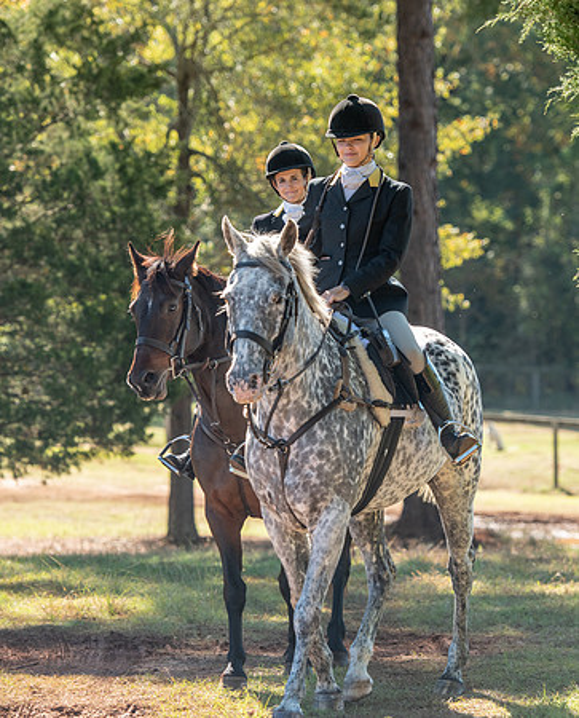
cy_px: 359
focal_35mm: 171
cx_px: 307
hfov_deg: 9.1
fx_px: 3647
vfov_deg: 11.2
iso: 280
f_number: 4
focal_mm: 122
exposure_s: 1/320
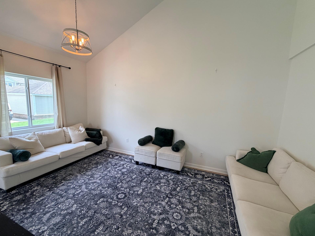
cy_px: 121
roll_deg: -1.8
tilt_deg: -6.9
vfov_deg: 81.7
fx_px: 137
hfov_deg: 98.2
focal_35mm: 15
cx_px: 157
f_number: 2.2
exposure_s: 1/120
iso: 200
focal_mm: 2.22
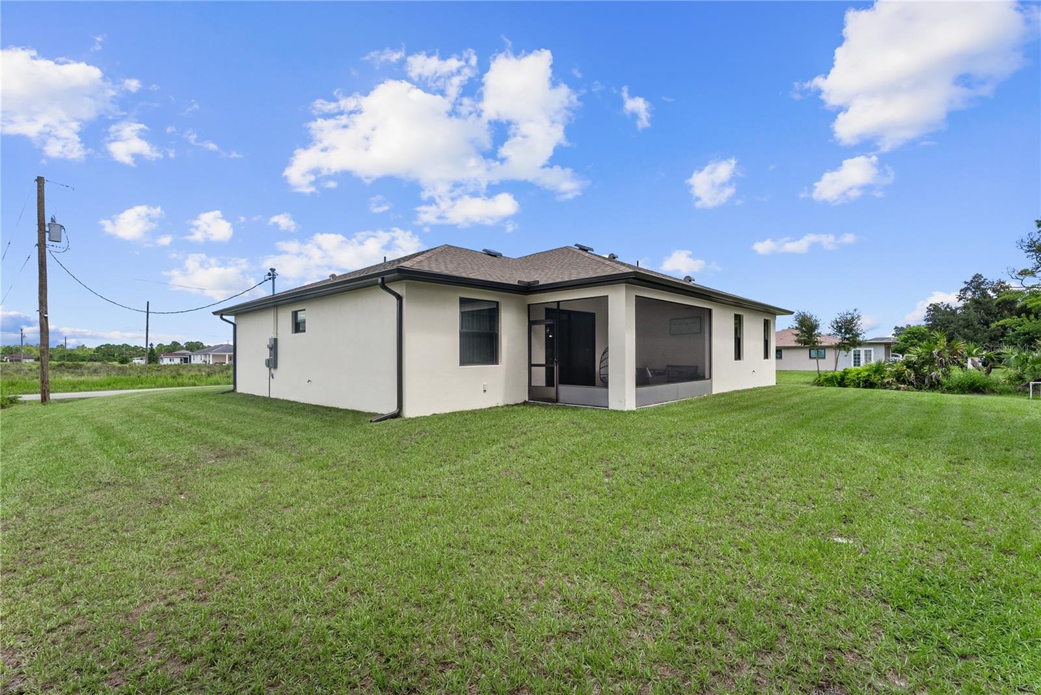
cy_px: 348
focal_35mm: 16
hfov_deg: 96.7
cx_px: 520
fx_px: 463
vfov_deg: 73.8
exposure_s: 1/125
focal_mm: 16
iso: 400
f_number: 9
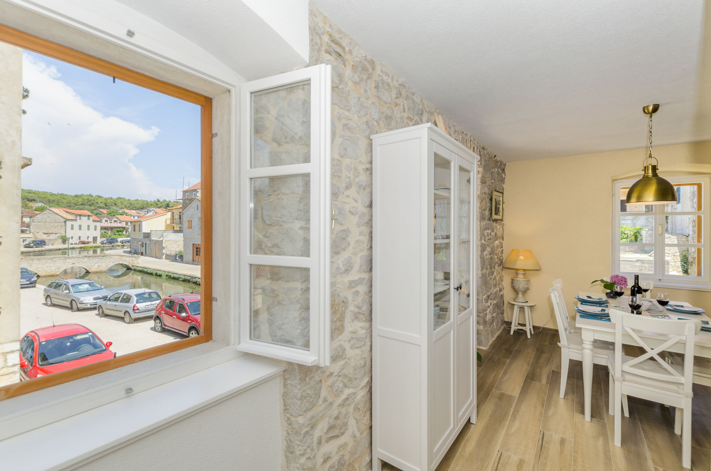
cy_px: 236
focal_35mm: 15
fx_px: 296
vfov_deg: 77.1
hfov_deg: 100.5
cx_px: 356
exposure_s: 1/160
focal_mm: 10
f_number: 8
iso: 100
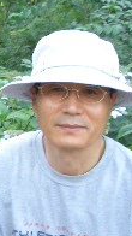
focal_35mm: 146
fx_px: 910
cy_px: 142
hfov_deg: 7.8
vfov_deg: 14.7
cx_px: -161
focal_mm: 6.8
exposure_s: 1/60
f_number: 2.8
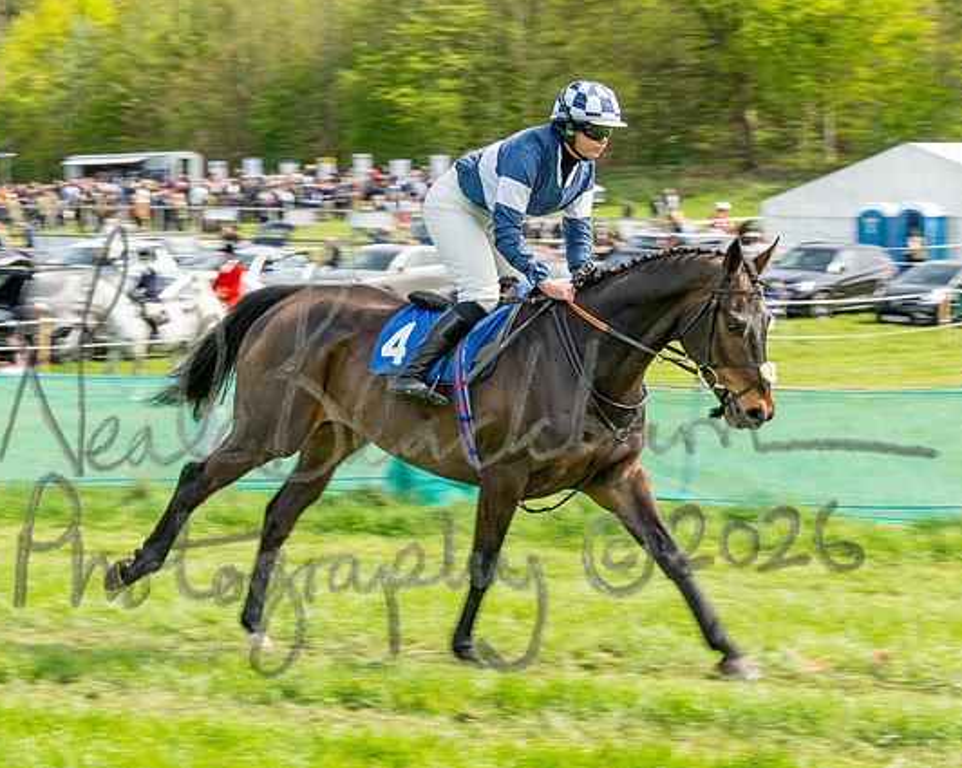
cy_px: 343
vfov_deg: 10.6
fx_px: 4155
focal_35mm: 146
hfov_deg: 13.2
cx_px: 281
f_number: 9
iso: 100
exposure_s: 1/160
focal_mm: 82
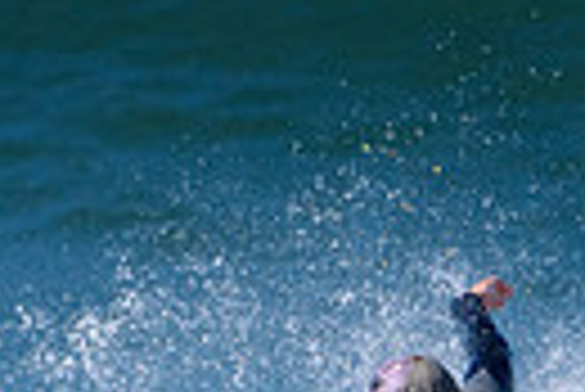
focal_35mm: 3353
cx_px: 396
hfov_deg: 0.6
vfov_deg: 0.4
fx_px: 54547
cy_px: 813
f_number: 5.6
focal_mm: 500
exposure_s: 1/4000
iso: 640
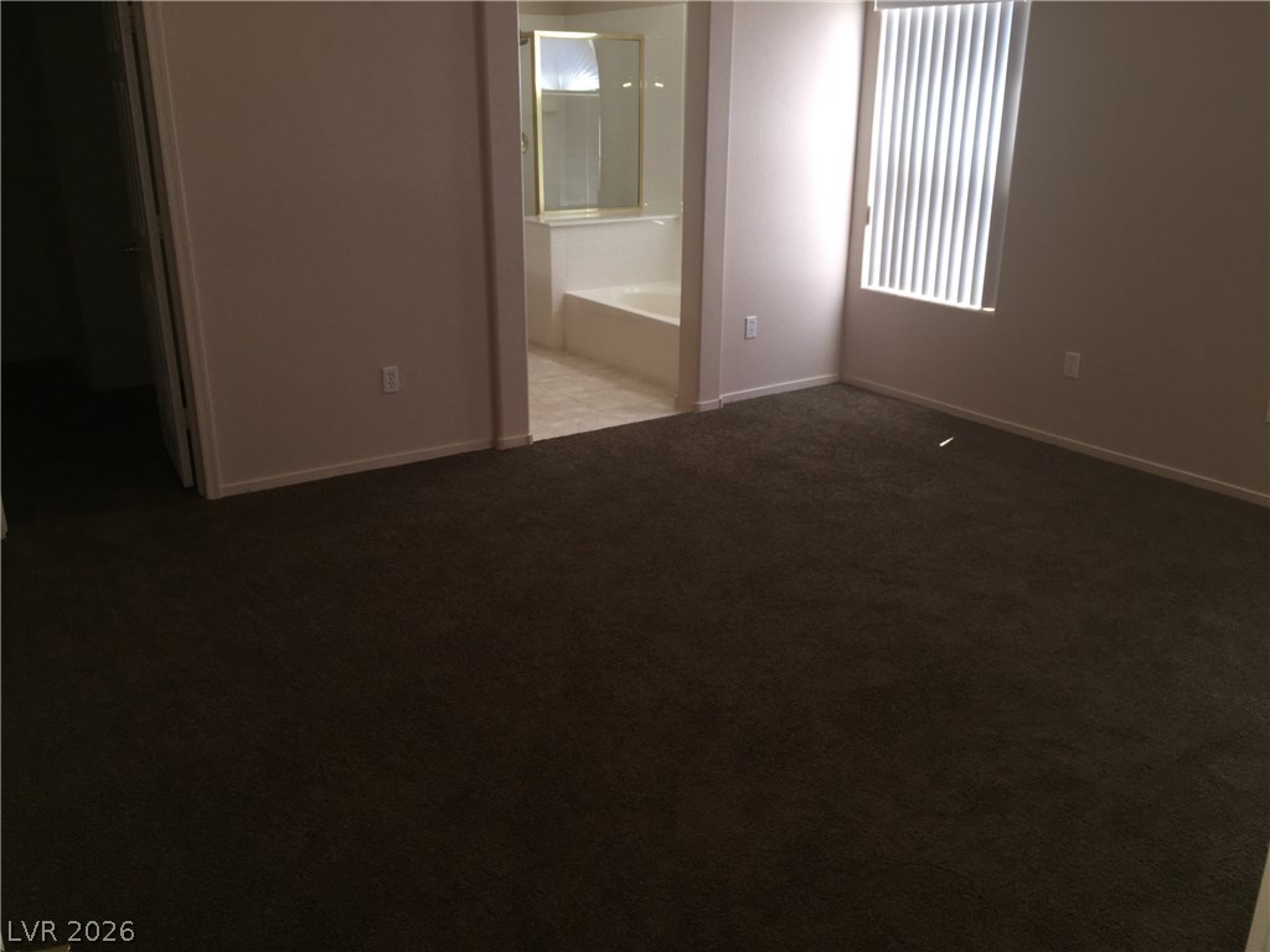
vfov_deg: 48.2
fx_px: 1064
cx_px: 635
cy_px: 476
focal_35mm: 29
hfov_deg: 61.7
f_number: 2.2
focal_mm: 4.15
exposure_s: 1/53
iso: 32
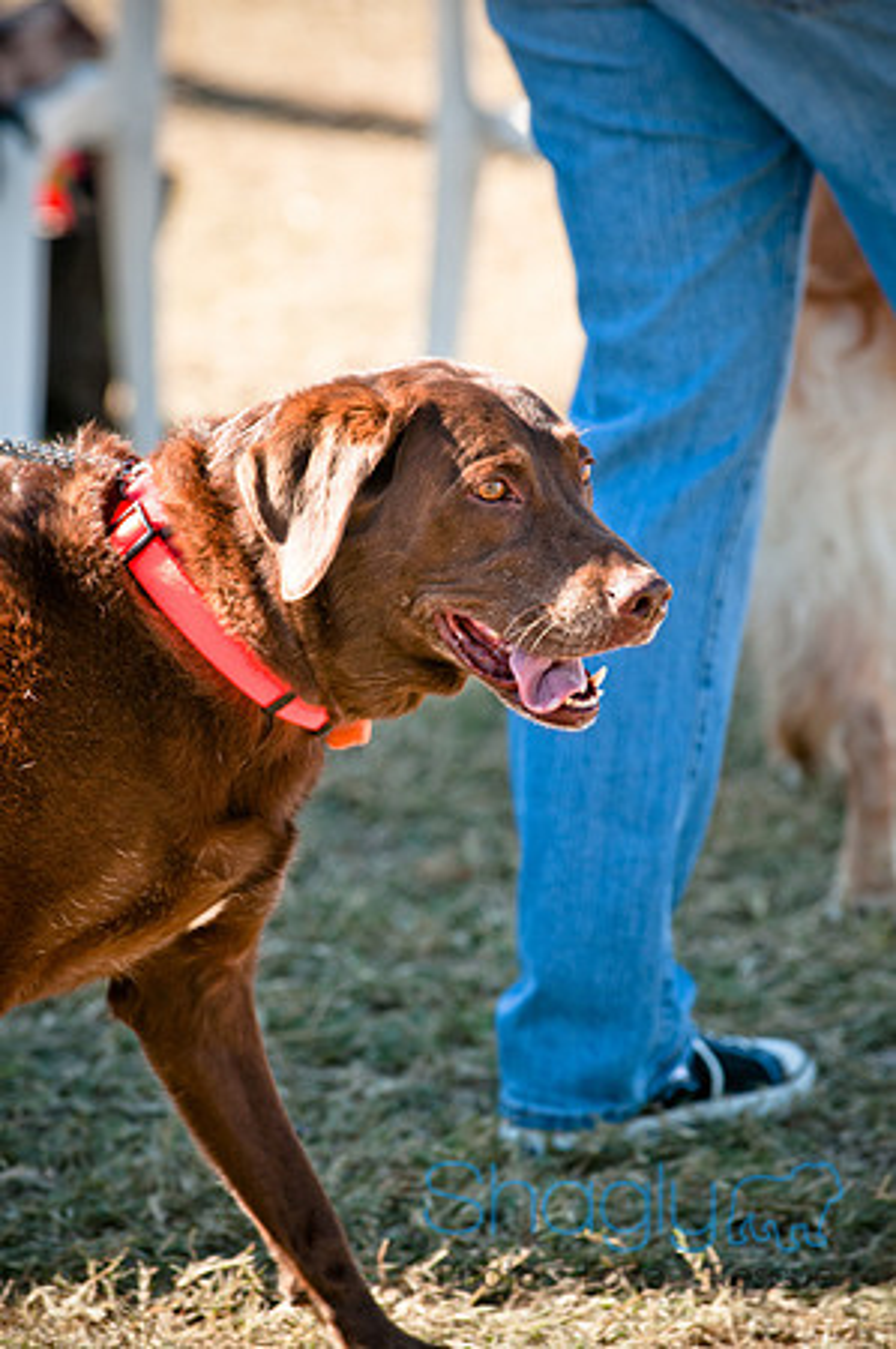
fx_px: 11225
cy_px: 674
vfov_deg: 6.9
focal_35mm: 300
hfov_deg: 4.6
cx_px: 448
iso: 200
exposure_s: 1/320
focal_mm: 200
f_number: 5
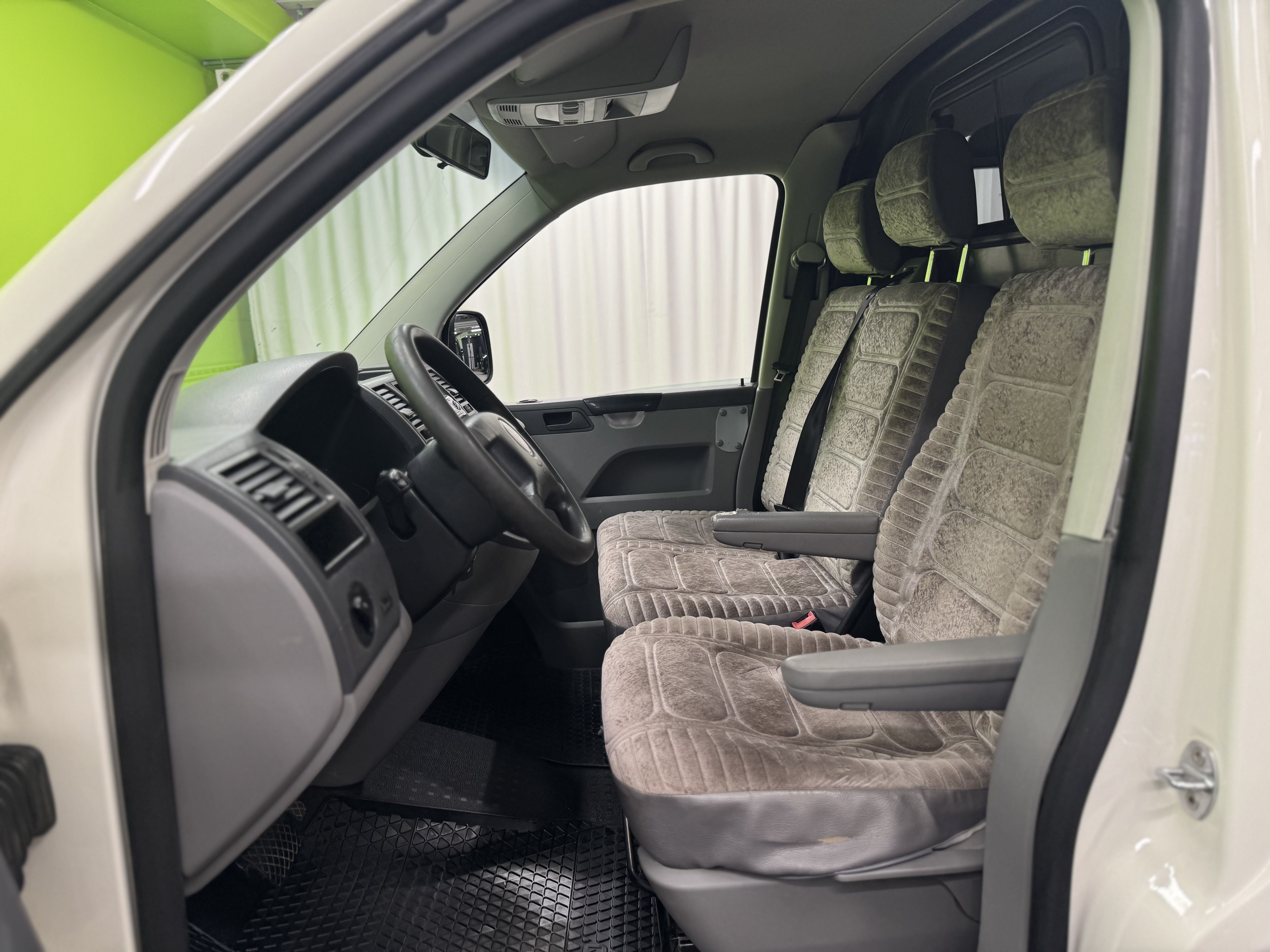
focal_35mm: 24
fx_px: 881
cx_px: 635
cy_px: 476
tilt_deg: -11.9
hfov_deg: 71.6
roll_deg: +1.5
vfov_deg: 56.8
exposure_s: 1/100
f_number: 1.78
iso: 80
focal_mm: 6.76
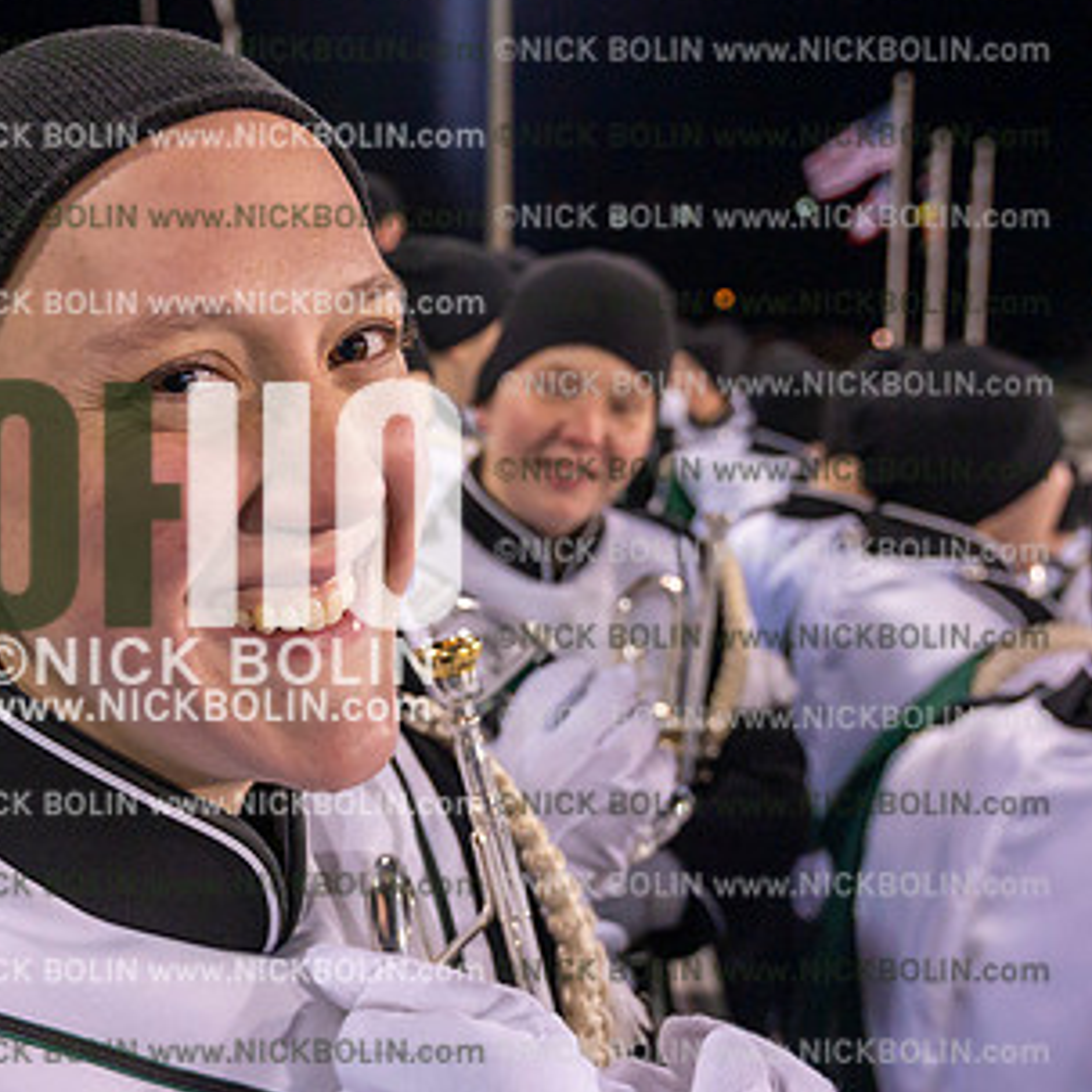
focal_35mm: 39
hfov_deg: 40.9
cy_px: 551
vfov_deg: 42.8
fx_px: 1392
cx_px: 205
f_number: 4.5
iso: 5000
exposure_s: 1/640
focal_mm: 24
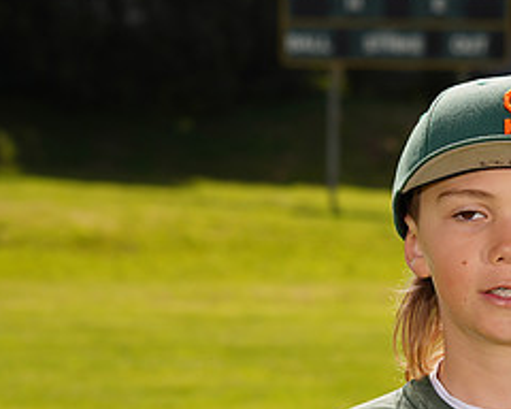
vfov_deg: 6.8
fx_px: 3433
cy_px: 484
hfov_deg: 8.5
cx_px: 403
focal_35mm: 227
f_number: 9
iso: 80
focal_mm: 100
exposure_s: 1/160
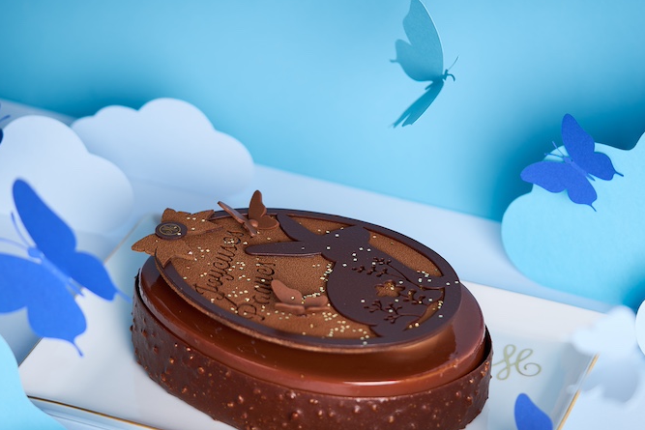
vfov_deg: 10.2
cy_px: 294
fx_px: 2419
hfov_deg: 15.2
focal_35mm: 135
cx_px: 317
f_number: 2.8
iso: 50
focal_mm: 90
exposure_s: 1/160
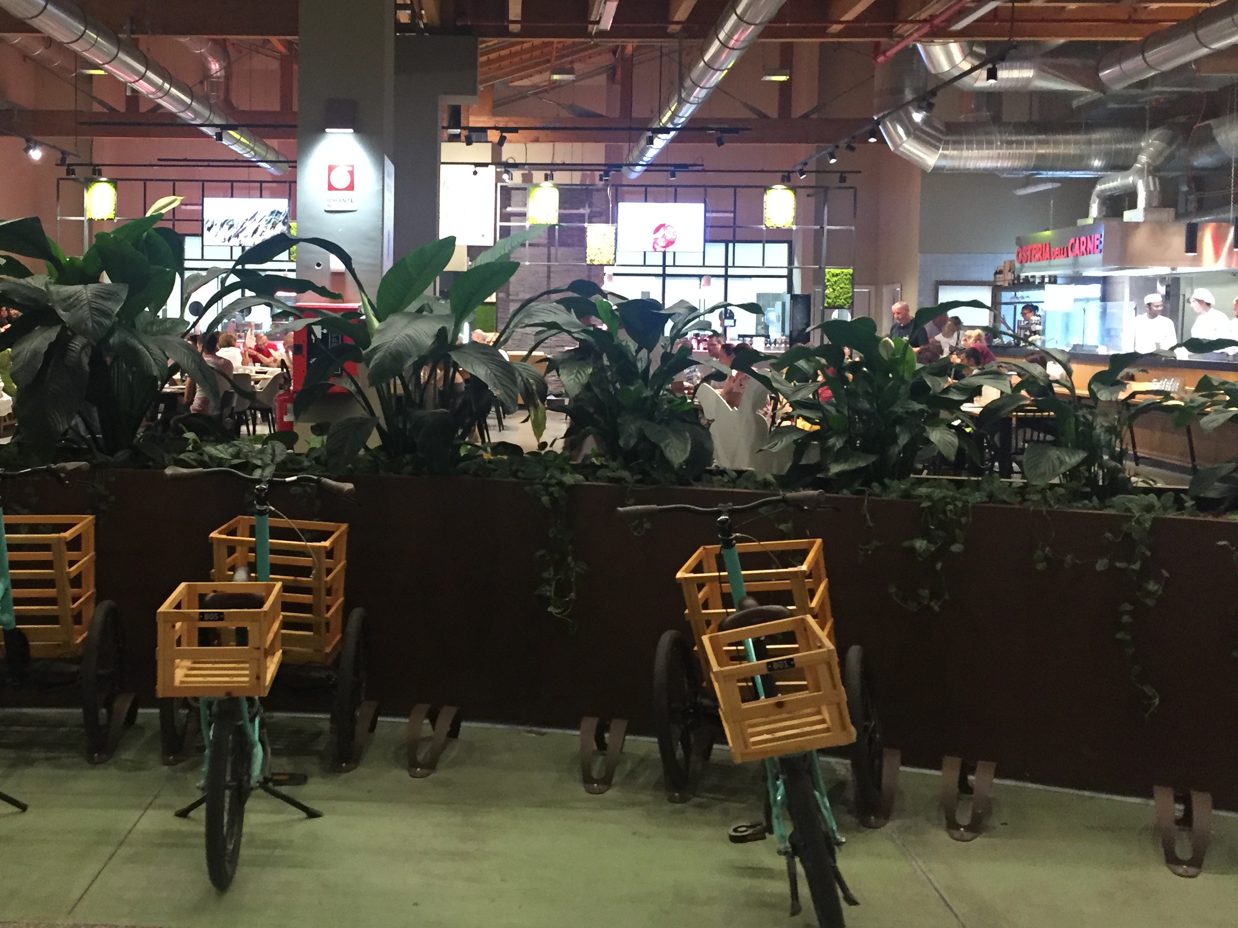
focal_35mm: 39
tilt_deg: -2.0
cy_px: 365
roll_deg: -1.0
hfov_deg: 47.3
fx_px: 1395
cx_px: 450
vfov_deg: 36.7
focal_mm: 4.15
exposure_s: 1/33
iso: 250
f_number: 2.2
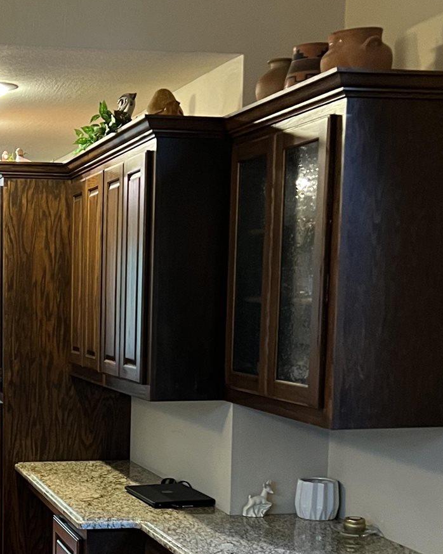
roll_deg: -0.3
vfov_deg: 27.8
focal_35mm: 67
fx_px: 1098
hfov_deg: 22.1
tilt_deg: -7.6
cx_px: 15
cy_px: 439
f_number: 1.5
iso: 250
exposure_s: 1/60
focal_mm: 5.7
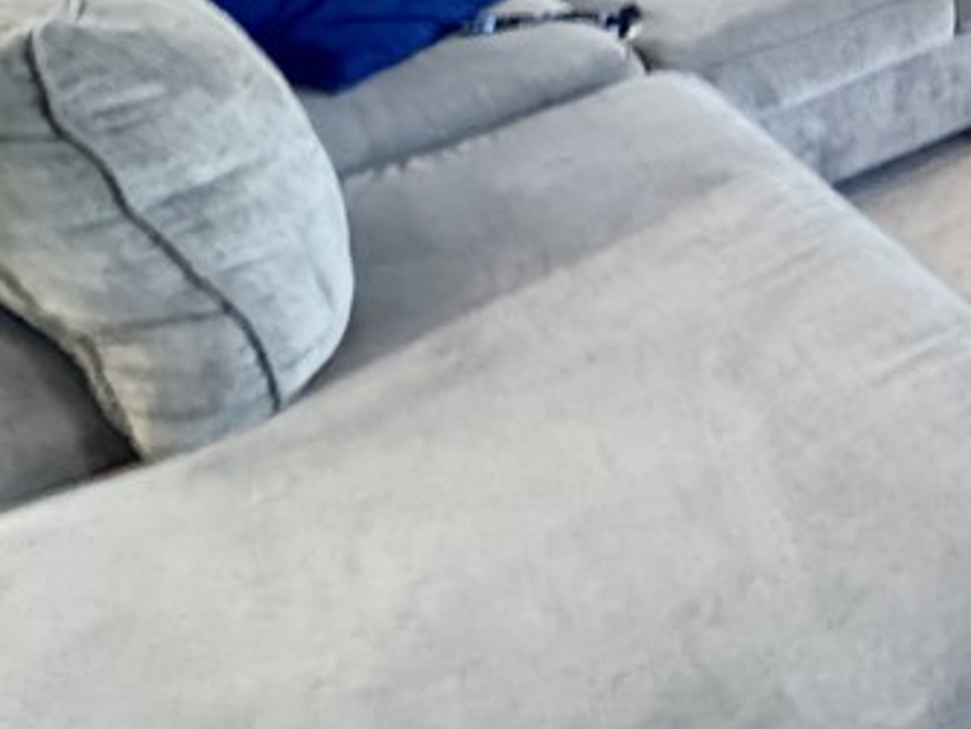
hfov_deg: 33.8
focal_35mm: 43
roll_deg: +1.2
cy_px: -163
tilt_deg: -12.5
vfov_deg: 28.8
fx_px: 1207
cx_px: 1213
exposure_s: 1/15
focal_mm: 2.22
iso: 1250
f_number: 2.2
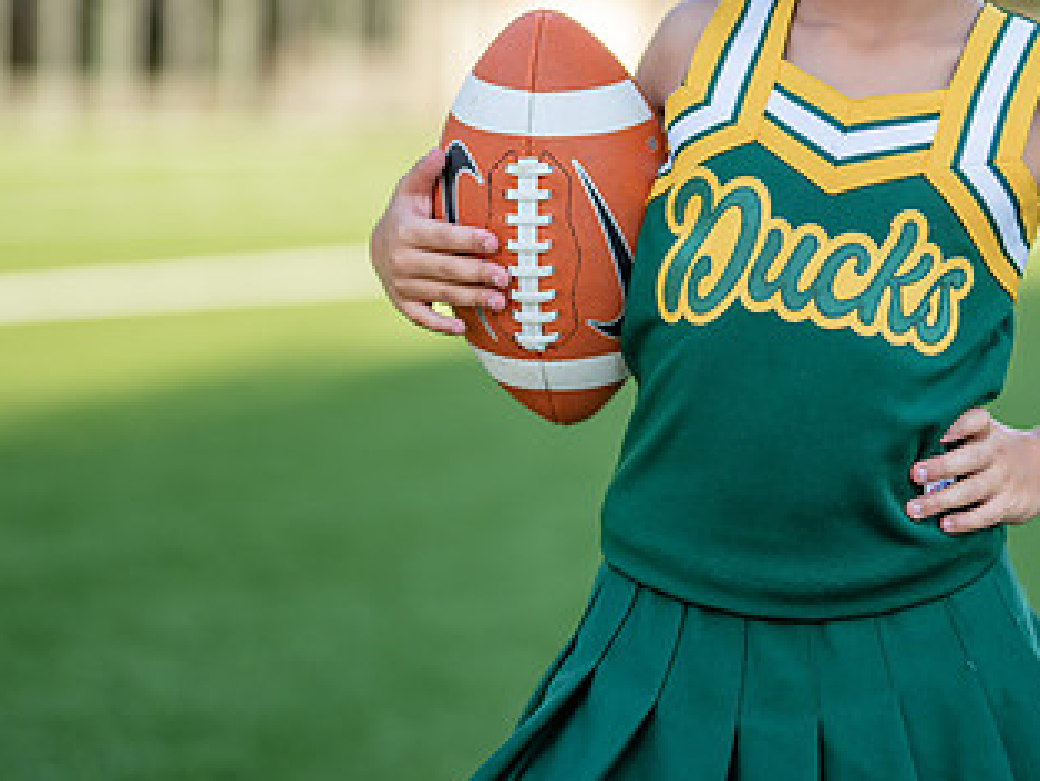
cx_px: 859
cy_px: 137
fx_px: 3156
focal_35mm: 105
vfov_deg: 14.0
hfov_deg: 18.5
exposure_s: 1/1250
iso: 100
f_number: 1.2
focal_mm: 50
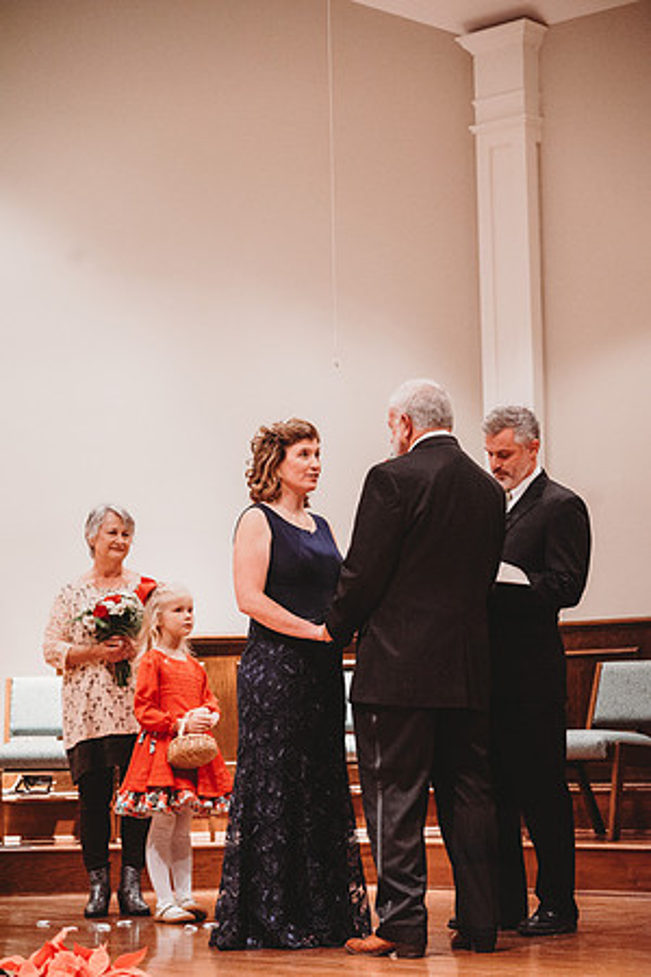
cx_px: 326
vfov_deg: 23.9
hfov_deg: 16.1
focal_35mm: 85
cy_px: 488
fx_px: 2305
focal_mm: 85
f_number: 4
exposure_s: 1/200
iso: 5000
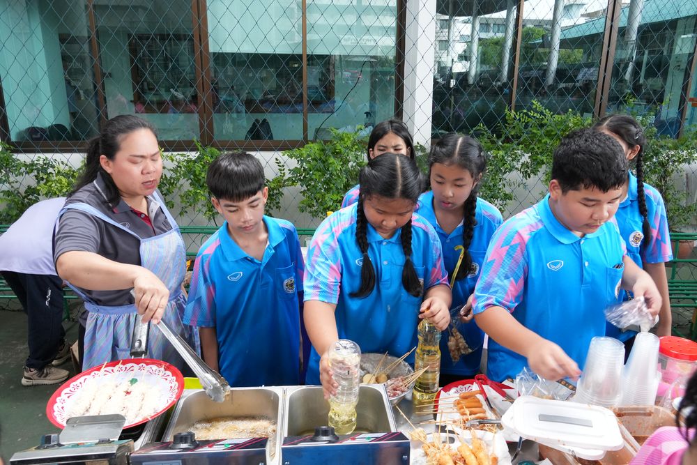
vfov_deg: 47.9
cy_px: 232
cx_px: 348
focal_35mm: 27
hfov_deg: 67.4
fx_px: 523
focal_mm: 18
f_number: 7.1
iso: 2000
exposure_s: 1/125
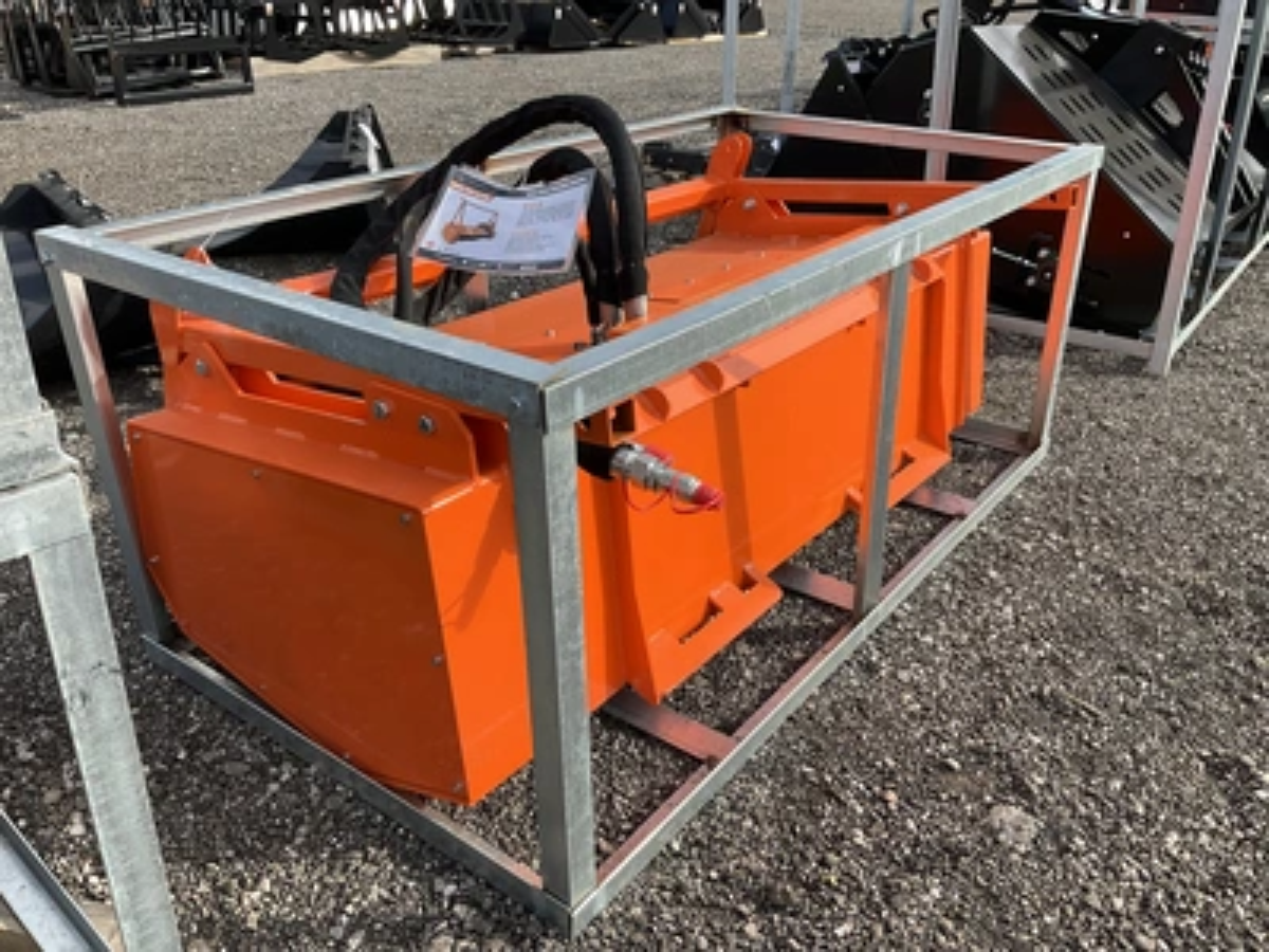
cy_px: 476
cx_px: 634
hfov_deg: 61.7
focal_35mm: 29
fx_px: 1063
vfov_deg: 48.2
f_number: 1.8
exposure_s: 1/683
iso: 25
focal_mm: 3
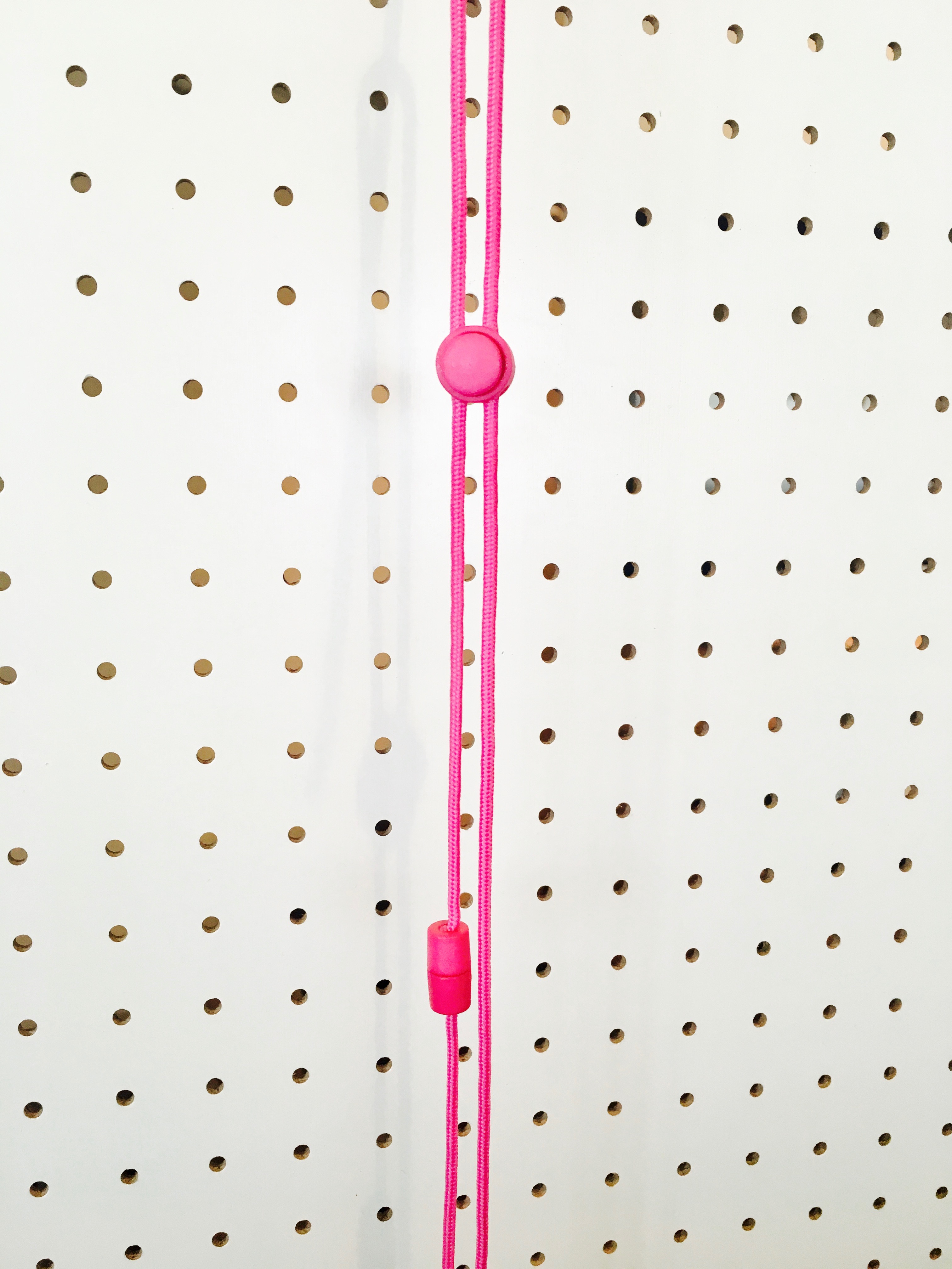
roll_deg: -0.1
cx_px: 476
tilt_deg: -9.2
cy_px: 634
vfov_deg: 61.7
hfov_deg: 48.2
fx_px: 1063
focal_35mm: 29
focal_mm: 4.15
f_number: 2.2
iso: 50
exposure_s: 1/30
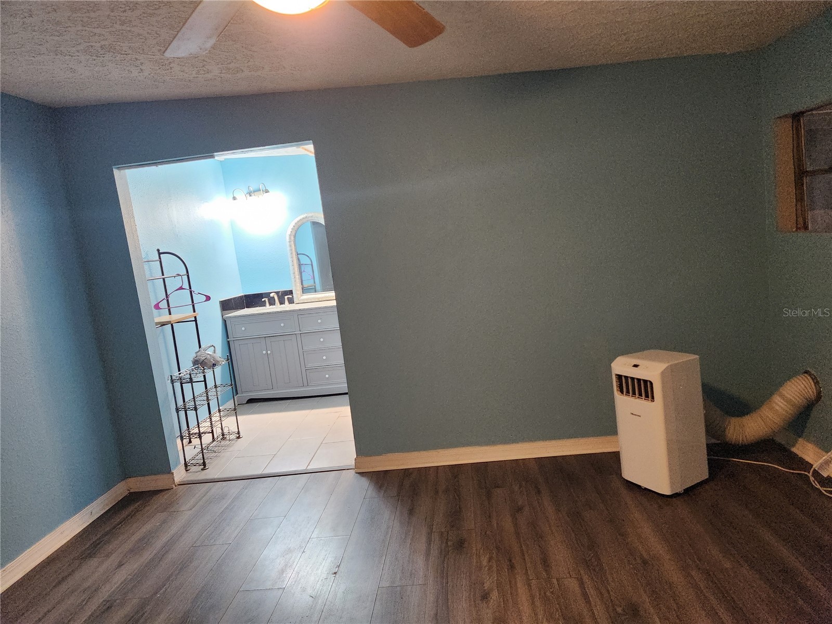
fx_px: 553
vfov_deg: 58.9
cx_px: 416
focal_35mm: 23
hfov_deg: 73.9
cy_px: 312
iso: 800
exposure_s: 1/120
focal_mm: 5.4
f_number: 1.8
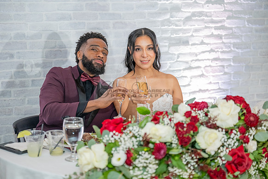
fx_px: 521
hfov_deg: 28.8
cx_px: 134
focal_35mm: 70
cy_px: 90
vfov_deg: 19.5
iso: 2000
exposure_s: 1/200
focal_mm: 70
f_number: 2.8
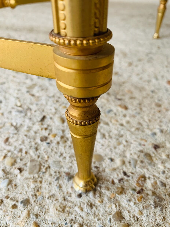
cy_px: 115
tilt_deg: -37.0
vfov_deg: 65.3
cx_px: 82
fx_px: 177
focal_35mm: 27
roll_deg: -0.2
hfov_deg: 51.3
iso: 100
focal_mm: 4.25
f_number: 1.8
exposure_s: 1/121
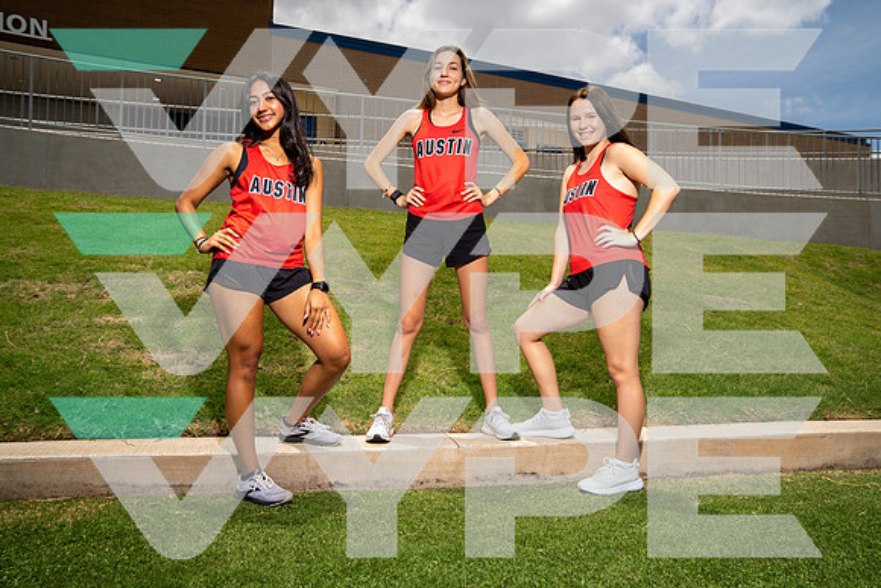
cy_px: 294
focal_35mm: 26
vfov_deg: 49.6
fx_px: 636
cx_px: 440
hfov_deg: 69.4
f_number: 7.1
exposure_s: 1/250
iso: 100
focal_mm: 26
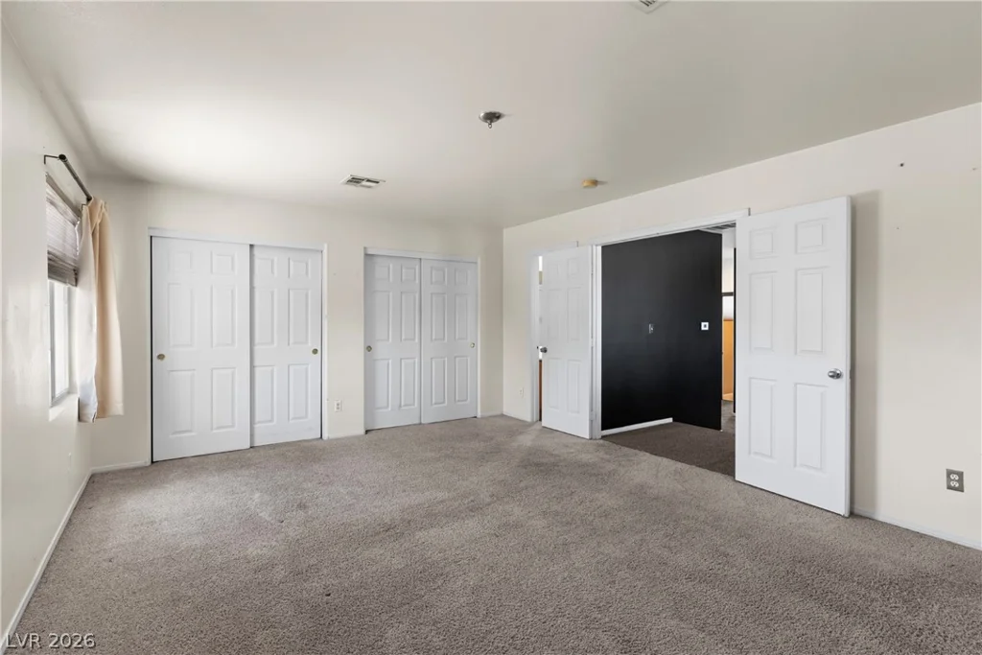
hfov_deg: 93.3
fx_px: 464
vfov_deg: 70.5
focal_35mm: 17
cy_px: 328
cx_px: 491
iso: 400
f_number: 8
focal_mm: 17
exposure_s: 1/6
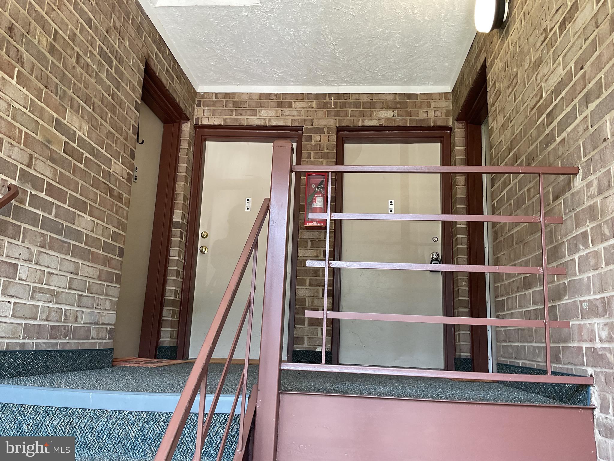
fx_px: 514
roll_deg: -1.4
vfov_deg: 48.2
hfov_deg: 61.7
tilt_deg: +11.2
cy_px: 230
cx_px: 307
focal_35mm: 29
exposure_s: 1/50
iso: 50
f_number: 1.8
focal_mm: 3
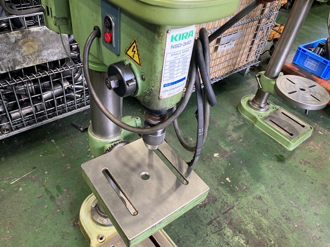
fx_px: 267
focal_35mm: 28
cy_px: 124
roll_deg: -9.6
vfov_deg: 49.7
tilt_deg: -41.7
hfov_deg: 63.4
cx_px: 165
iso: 160
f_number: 1.8
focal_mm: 3.99
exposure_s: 1/60
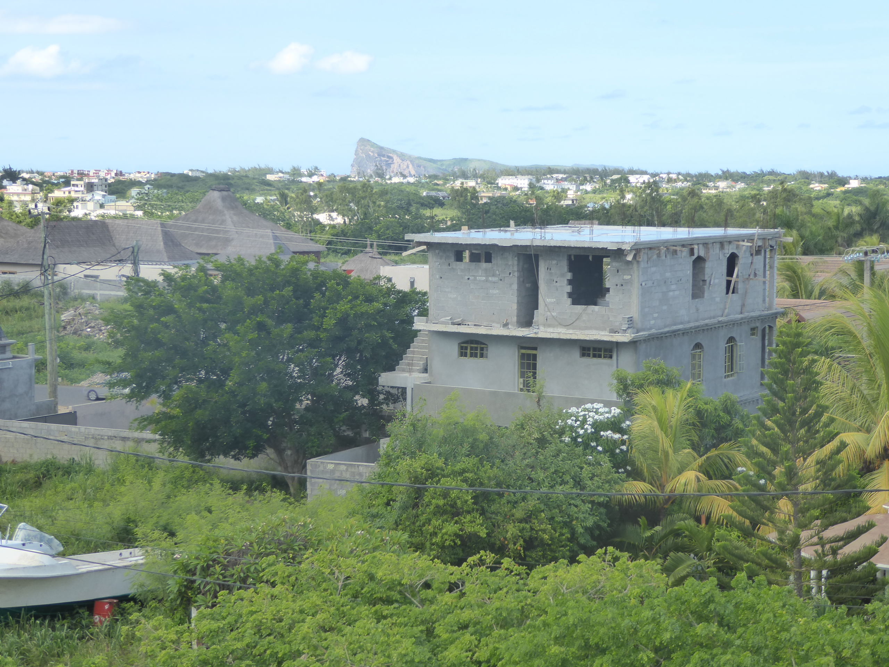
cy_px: 334
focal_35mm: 75
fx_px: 1926
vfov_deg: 19.6
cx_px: 444
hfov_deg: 26.0
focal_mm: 12.5
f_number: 4.5
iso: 160
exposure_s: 1/250
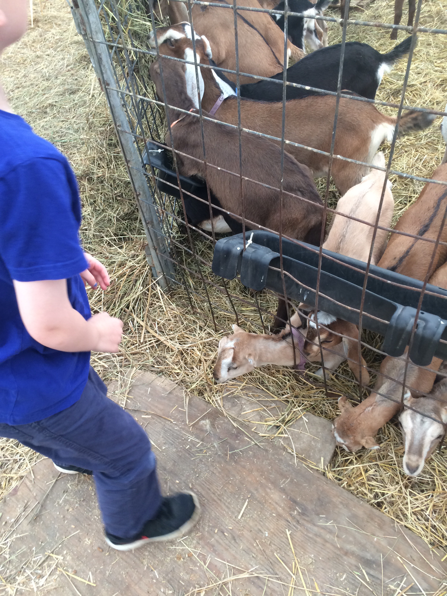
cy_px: 298
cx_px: 224
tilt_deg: -50.9
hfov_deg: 48.2
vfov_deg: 61.7
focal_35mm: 29
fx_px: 499
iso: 50
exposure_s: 1/30
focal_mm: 4.15
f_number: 2.2
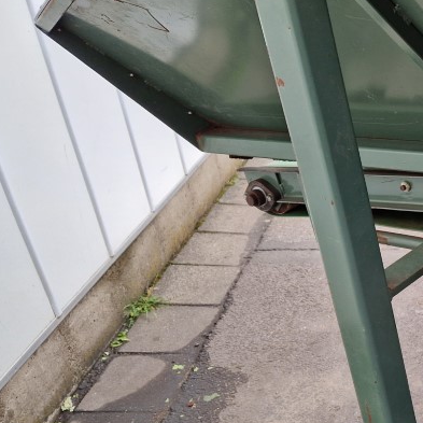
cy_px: 295
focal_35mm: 53
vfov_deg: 31.8
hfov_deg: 28.1
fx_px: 733
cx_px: 509
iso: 50
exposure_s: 1/380
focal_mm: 5.4
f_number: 1.8
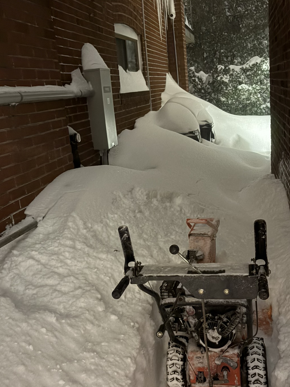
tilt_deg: -16.9
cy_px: 220
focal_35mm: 39
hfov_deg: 36.8
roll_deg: +5.7
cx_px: 135
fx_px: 436
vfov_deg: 47.7
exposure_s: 1/17
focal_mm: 5.96
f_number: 1.6
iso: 1000
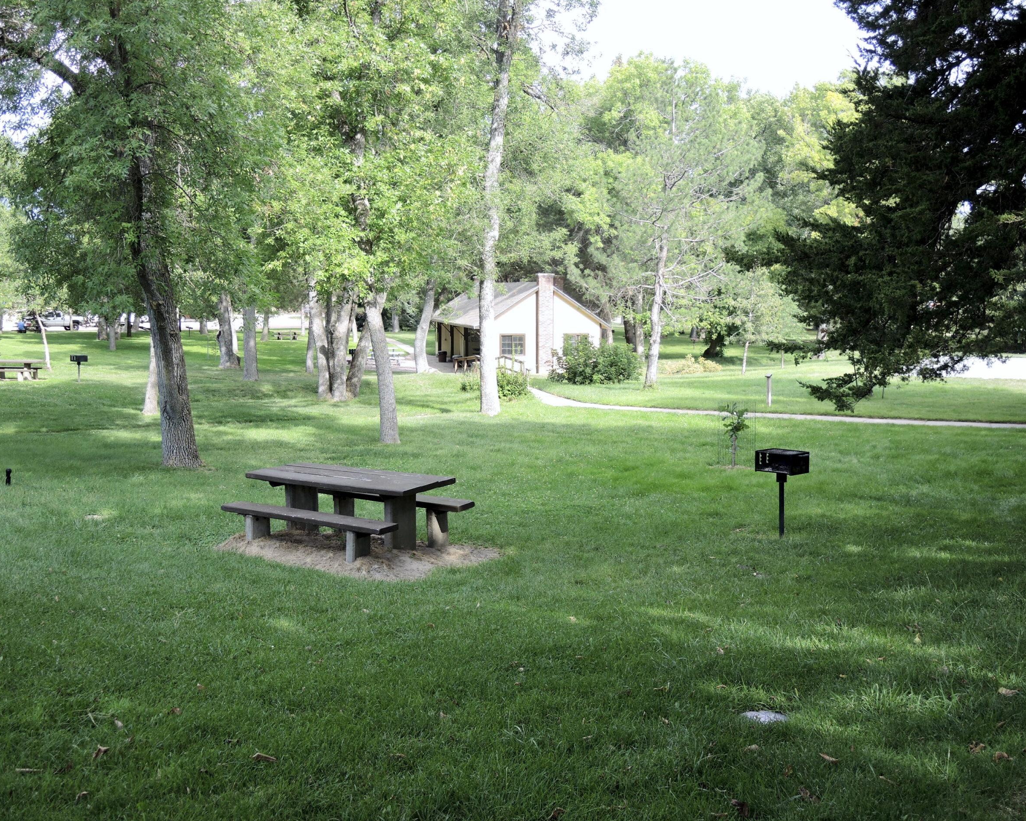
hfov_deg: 51.5
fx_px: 1063
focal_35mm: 35
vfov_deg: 42.2
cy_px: 417
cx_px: 514
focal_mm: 7
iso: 80
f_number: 2
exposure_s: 1/320
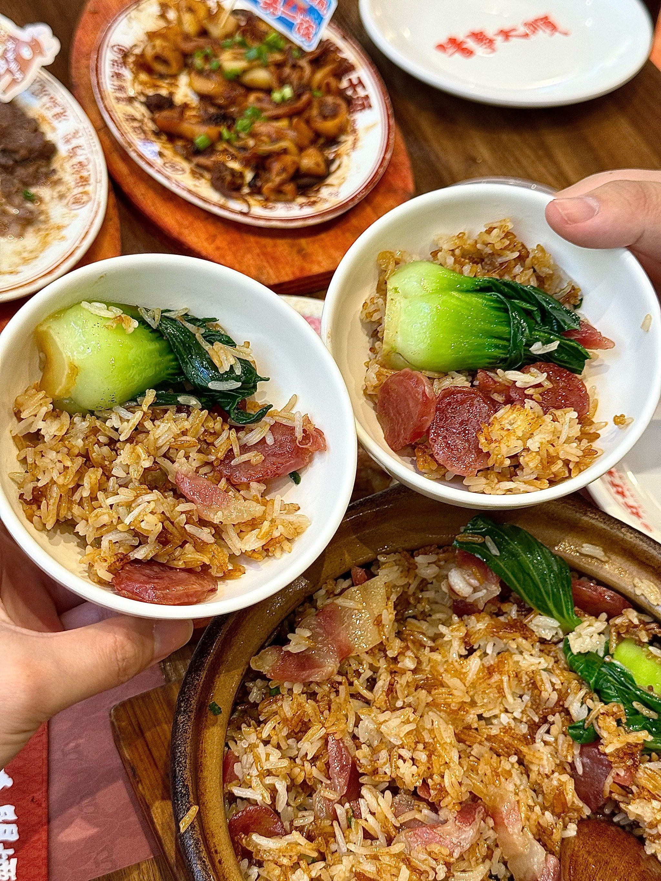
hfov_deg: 30.3
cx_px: 330
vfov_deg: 39.7
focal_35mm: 48
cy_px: 440
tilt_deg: -49.3
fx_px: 1222
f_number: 1.78
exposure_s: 1/50
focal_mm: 6.76
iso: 100
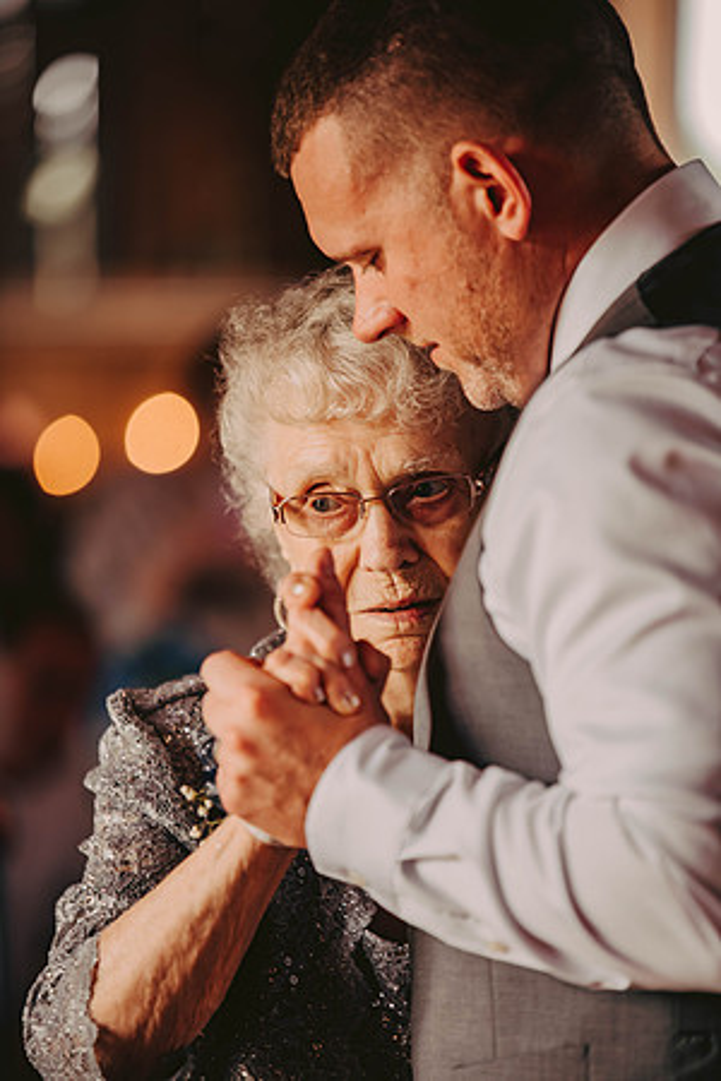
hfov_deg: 6.9
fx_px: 6008
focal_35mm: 200
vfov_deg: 10.3
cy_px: 540
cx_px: 360
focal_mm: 200
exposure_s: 1/200
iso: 1000
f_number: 2.8
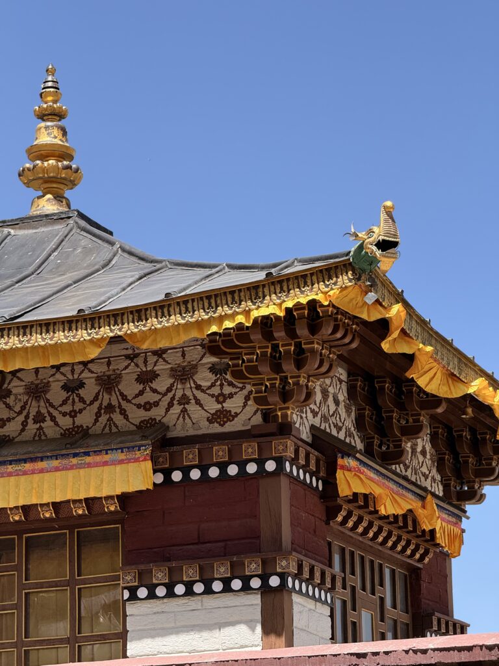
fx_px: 2306
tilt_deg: +14.8
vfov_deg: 16.4
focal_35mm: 120
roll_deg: +1.2
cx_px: 250
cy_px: 333
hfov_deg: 12.3
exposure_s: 1/977
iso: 64
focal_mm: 15.66
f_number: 2.8
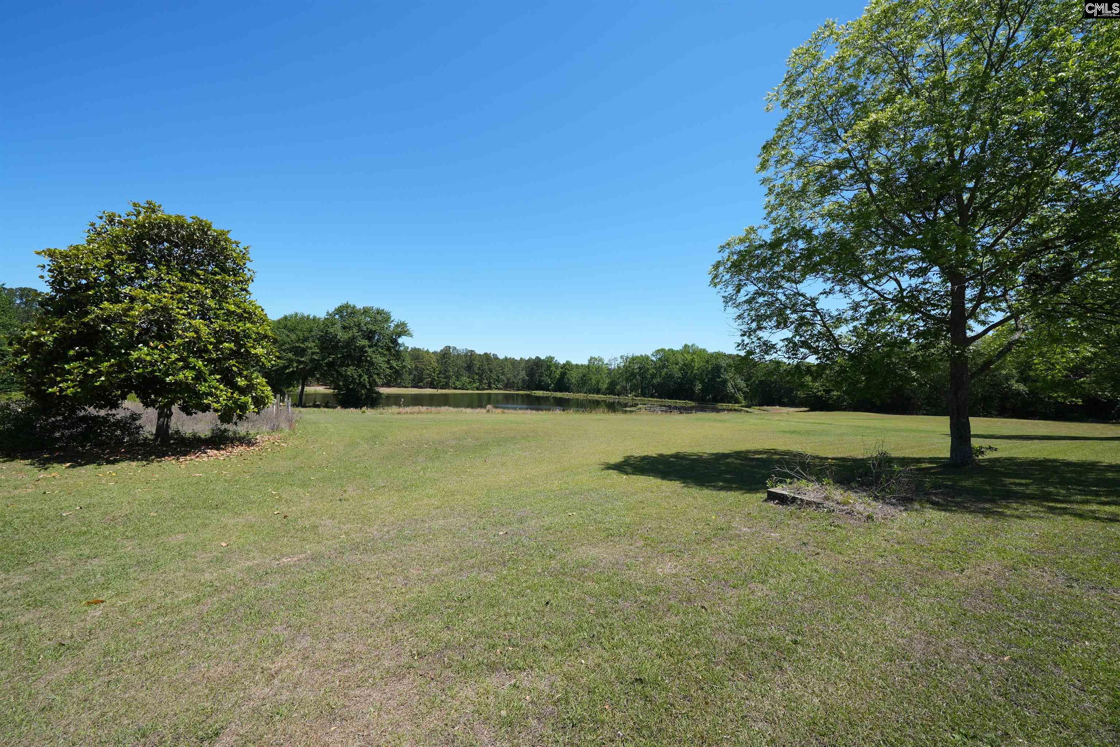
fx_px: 373
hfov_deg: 112.6
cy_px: 374
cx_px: 560
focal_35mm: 12
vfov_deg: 90.1
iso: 320
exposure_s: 1/250
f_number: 11
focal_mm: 12
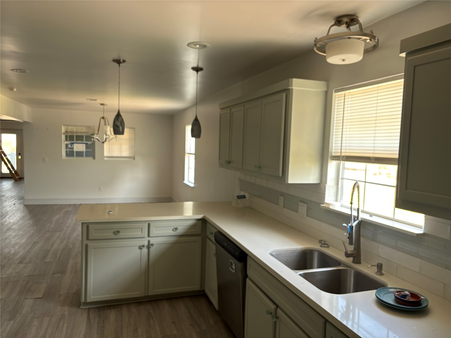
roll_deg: -0.8
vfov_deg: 53.1
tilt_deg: -3.3
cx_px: 226
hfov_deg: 67.3
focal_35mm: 26
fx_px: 339
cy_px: 169
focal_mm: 5.96
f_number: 1.6
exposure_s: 1/73
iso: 125
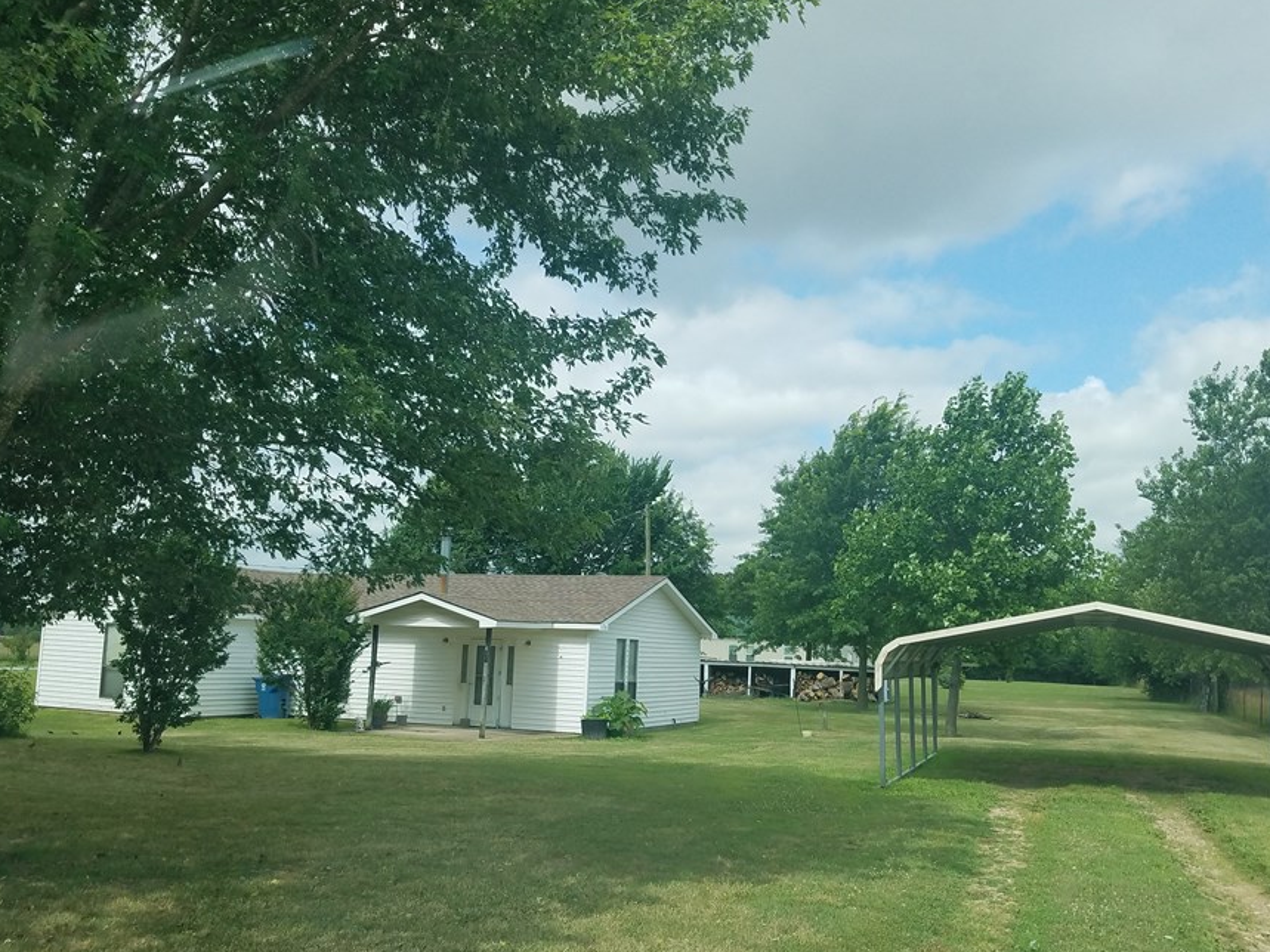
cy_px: 506
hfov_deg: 58.4
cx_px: 634
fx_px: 1137
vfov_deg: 45.4
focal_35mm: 31
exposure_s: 1/1436
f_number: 1.7
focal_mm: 4.2
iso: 50
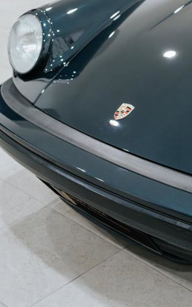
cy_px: 152
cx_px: 180
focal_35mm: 70
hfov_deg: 18.2
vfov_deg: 29.4
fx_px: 587
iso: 2500
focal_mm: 45
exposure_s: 1/60
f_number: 4
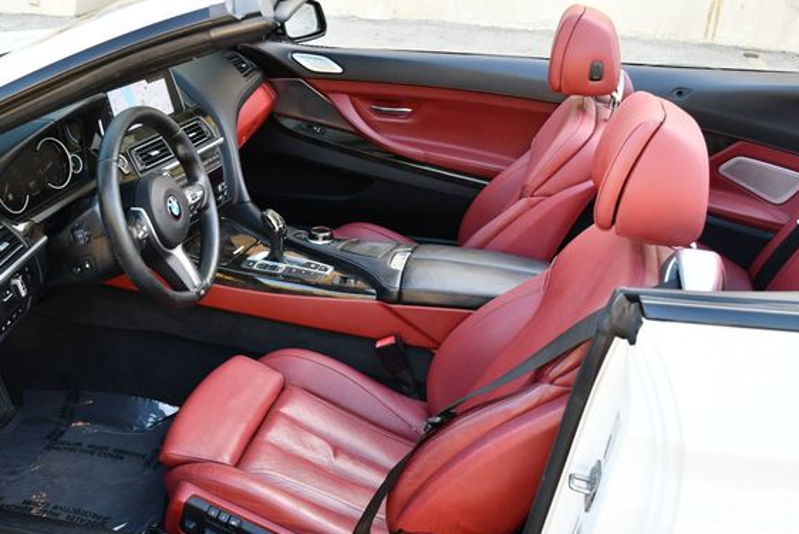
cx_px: 348
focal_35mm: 41
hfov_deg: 47.3
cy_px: 303
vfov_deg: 32.7
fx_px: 911
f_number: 3.5
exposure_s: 1/250
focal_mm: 18
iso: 560
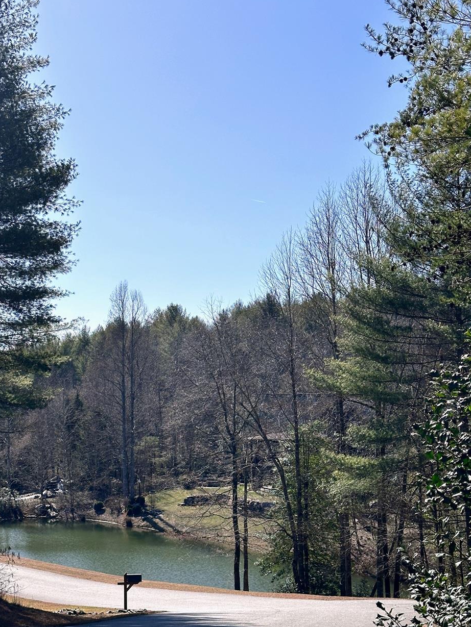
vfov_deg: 32.2
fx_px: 1088
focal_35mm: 60
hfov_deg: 24.4
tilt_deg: +4.6
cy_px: 329
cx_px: 177
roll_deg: +0.6
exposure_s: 1/6211
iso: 64
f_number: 1.78
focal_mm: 6.86
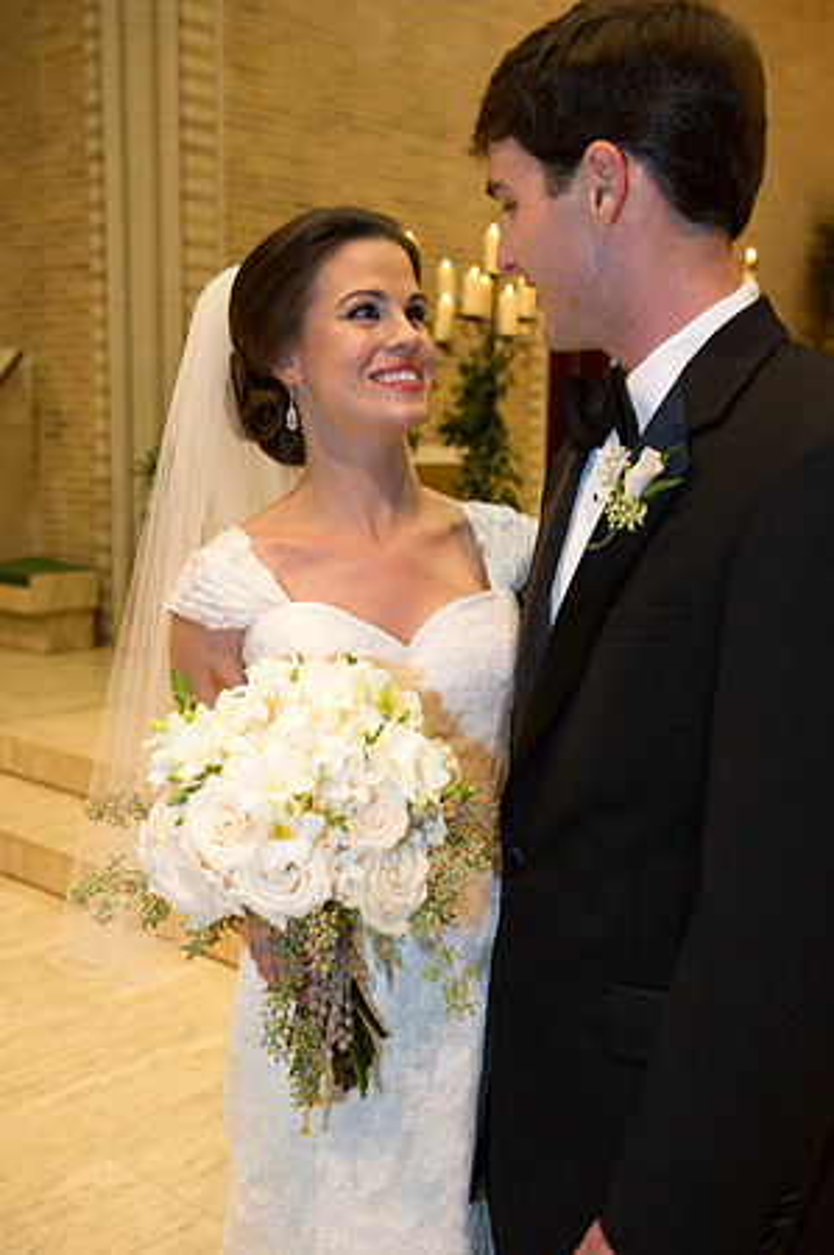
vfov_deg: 46.4
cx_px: 417
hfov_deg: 31.8
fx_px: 1463
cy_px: 628
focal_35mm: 42
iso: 1600
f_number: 5
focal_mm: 42
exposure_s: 1/80
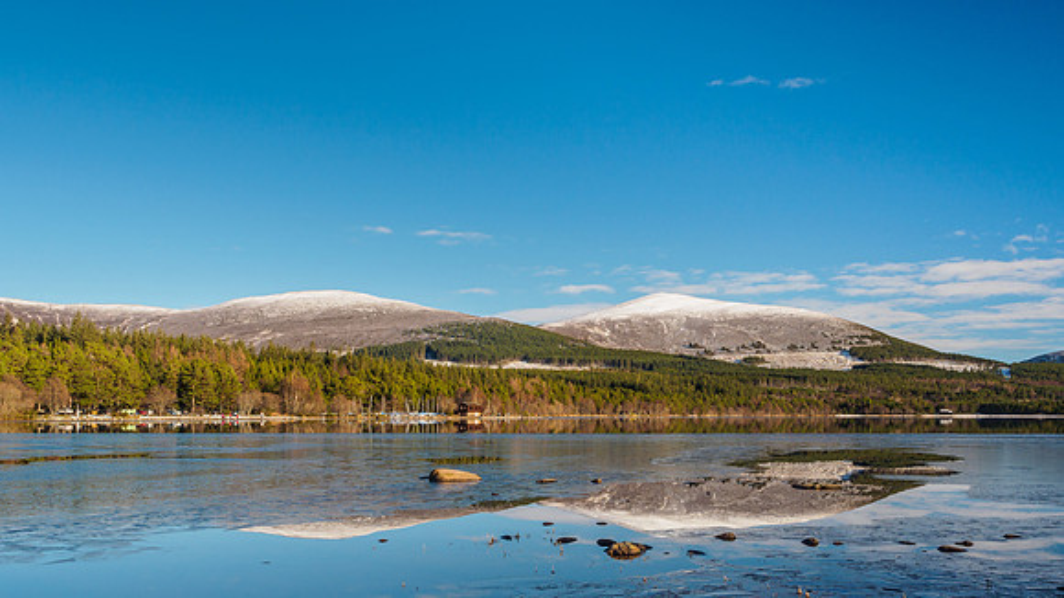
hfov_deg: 60.0
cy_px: 399
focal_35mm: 33
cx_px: 532
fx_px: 922
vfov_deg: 35.6
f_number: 7.1
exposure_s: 1/200
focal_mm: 15
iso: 200
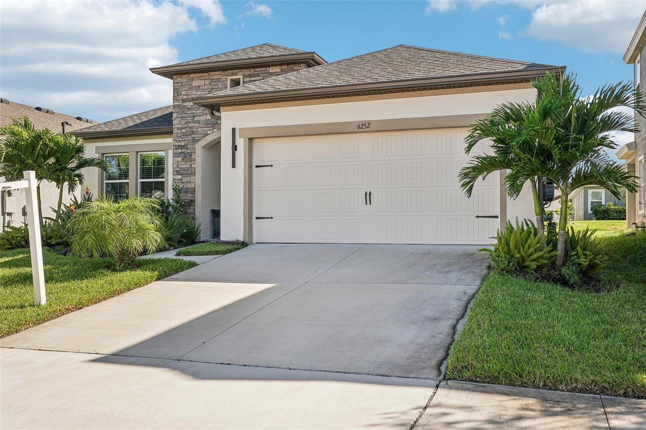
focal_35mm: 33
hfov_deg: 57.2
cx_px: 323
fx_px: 592
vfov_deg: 40.0
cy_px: 215
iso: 400
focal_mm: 33
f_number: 8
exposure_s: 1/800
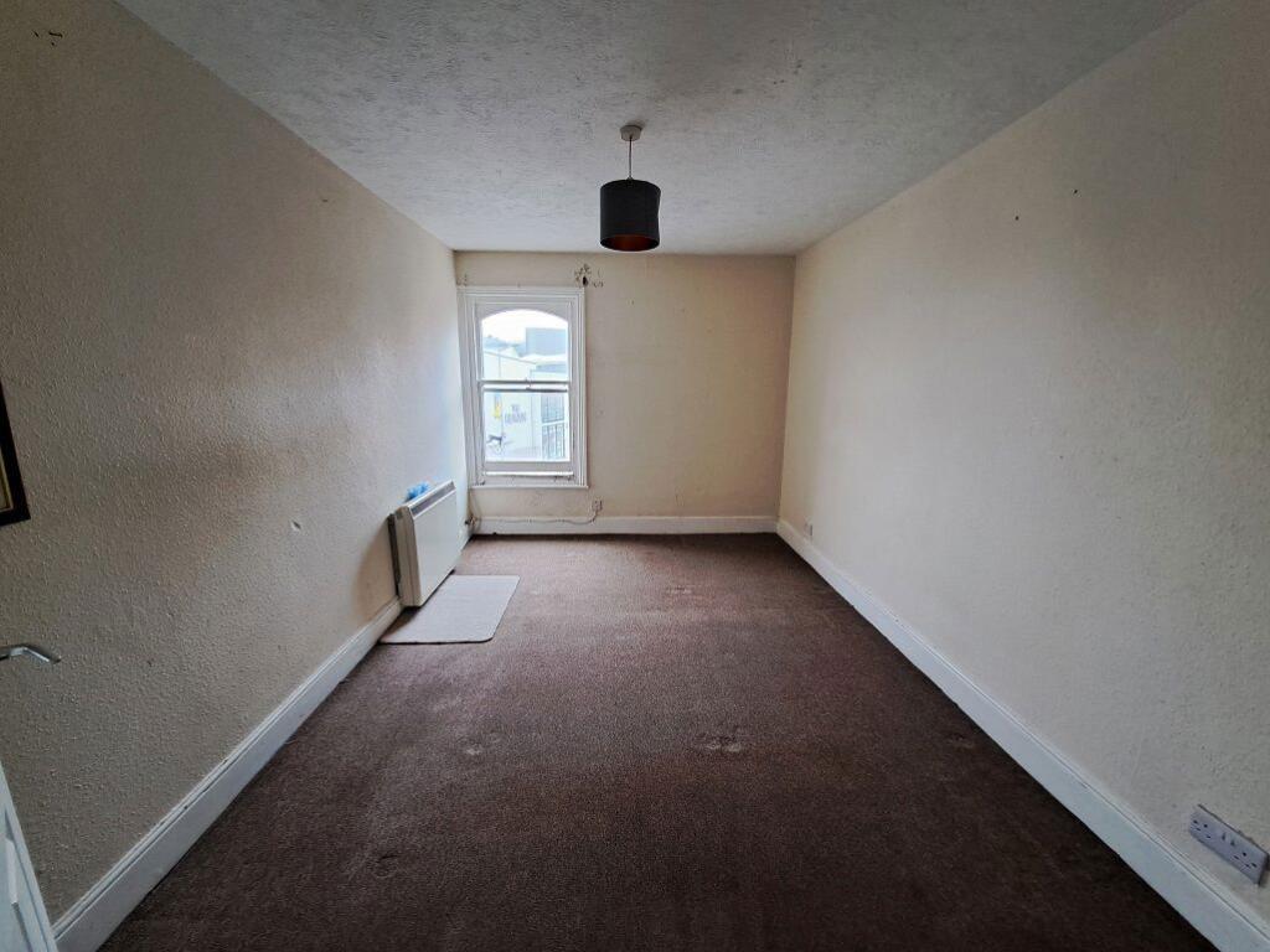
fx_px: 477
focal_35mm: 13
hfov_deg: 106.2
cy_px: 476
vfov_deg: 89.9
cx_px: 635
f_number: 2.2
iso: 200
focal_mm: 1.74
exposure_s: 1/33
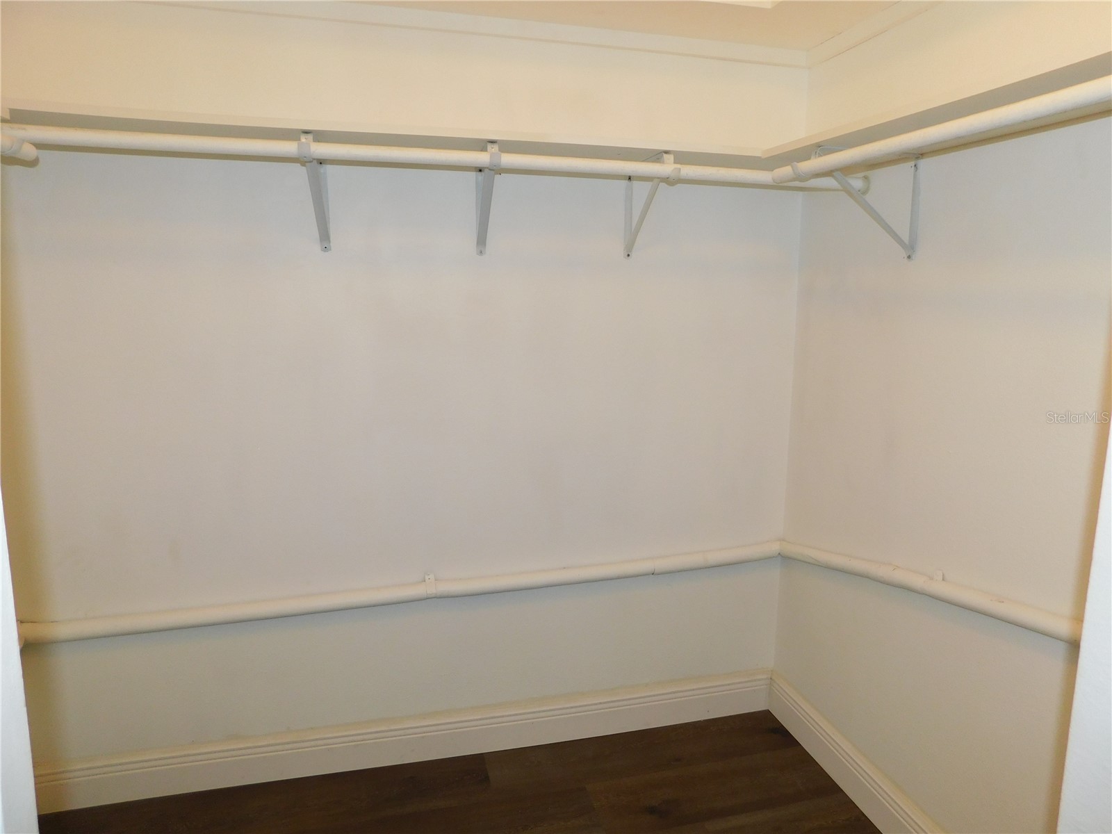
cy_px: 417
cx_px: 556
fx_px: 739
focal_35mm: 23
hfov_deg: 73.9
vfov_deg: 58.9
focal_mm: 4
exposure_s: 1/30
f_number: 3
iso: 200
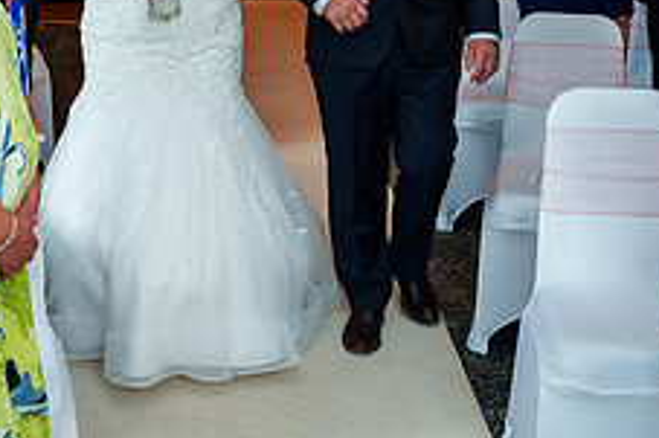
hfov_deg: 27.2
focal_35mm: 74
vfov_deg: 17.4
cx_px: 211
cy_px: -109
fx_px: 1354
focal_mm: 28
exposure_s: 1/60
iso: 640
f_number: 4.5
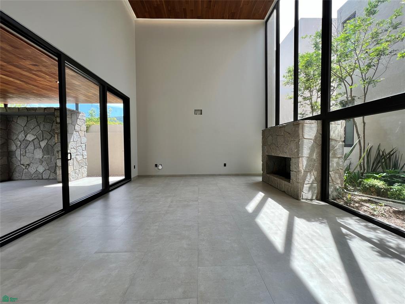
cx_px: 202
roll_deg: +0.2
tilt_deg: -2.0
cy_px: 152
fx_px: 152
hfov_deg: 106.2
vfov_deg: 89.9
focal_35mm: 13
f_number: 1.8
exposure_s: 1/178
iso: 32
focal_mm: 1.57
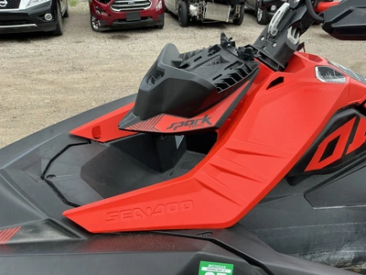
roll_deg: +0.5
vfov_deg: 49.7
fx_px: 296
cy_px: 138
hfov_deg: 63.4
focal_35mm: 28
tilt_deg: -27.9
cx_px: 183
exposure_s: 1/432
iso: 25
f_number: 1.8
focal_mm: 3
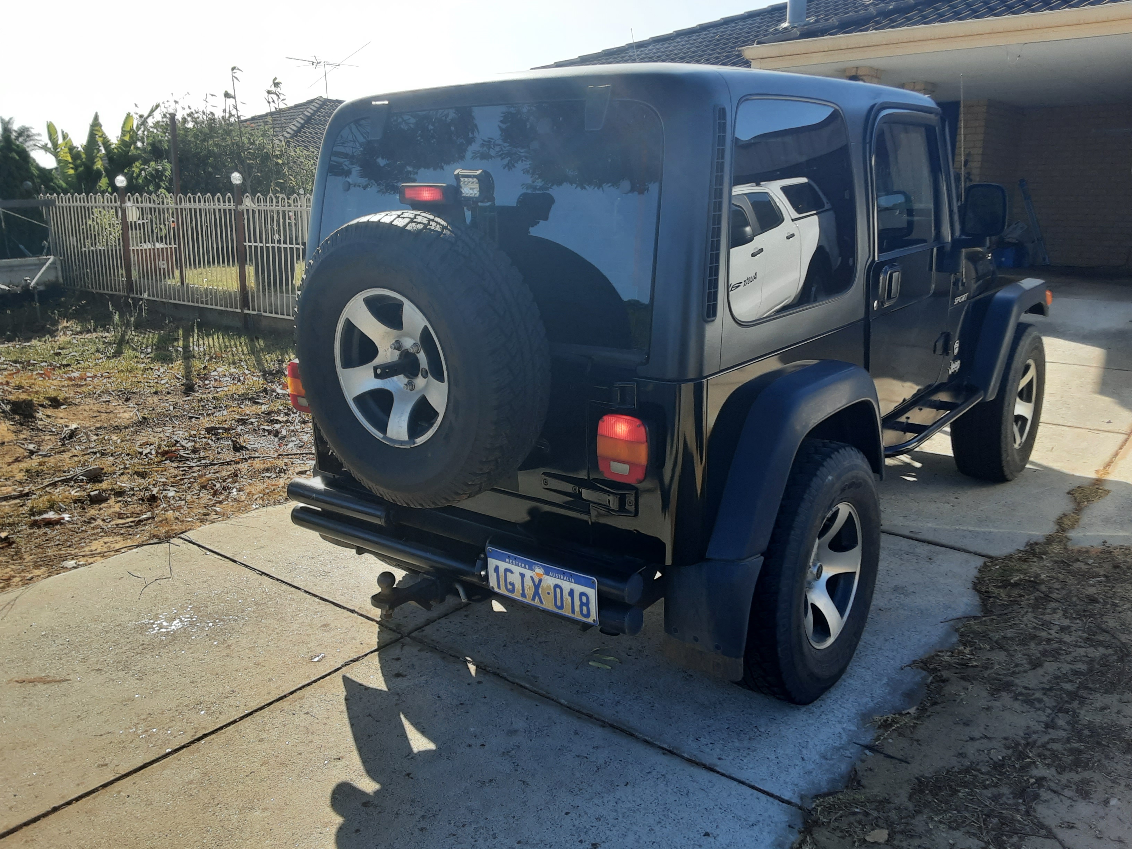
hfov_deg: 65.3
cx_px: 566
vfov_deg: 51.4
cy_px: 424
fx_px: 883
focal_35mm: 27
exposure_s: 1/431
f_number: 1.9
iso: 40
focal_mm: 2.91
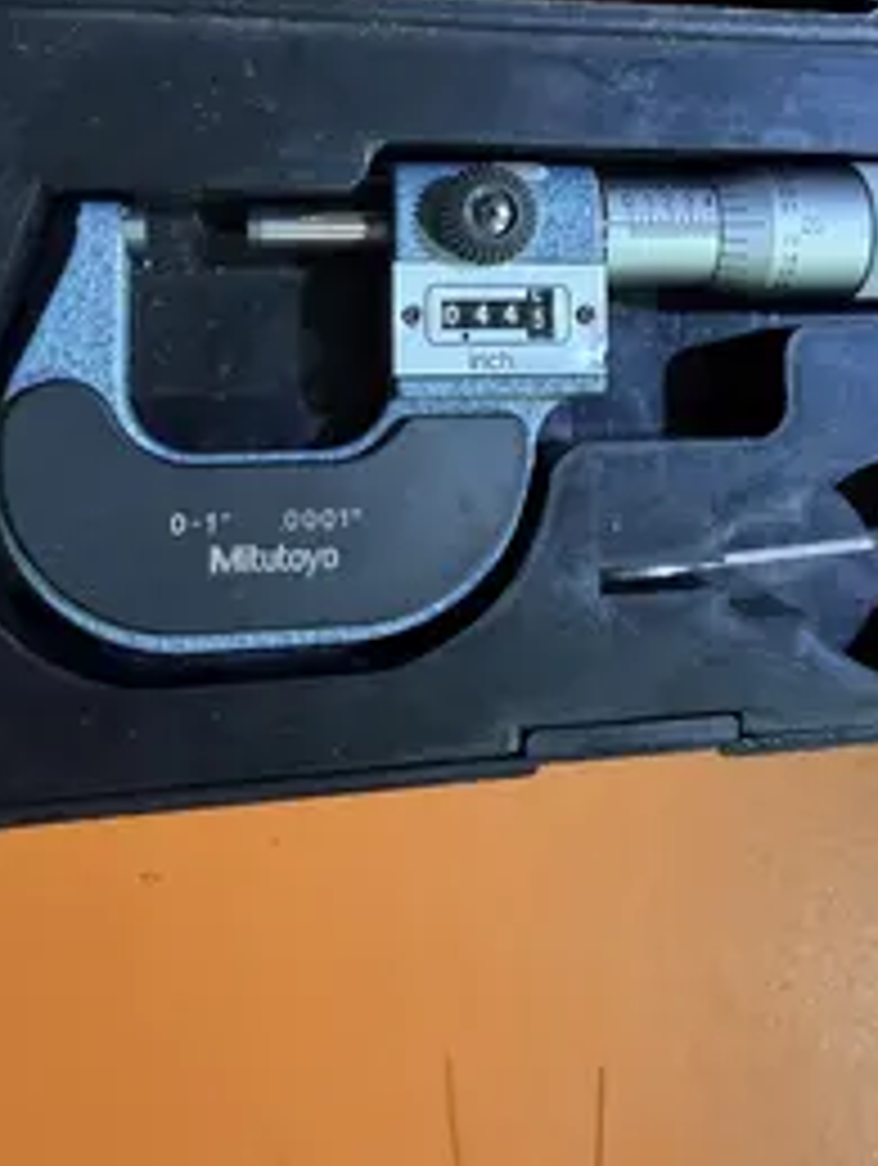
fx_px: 1248
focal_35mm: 37
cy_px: 347
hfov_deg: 38.4
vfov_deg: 48.8
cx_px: 576
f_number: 2.2
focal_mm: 2.22
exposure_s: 1/60
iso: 320
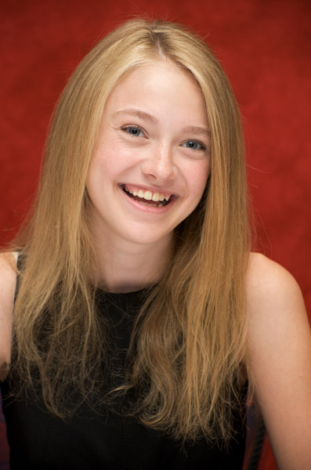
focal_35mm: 145
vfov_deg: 14.2
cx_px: 156
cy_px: 235
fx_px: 1889
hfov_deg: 9.4
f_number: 7.1
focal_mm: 145
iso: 500
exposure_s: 1/60
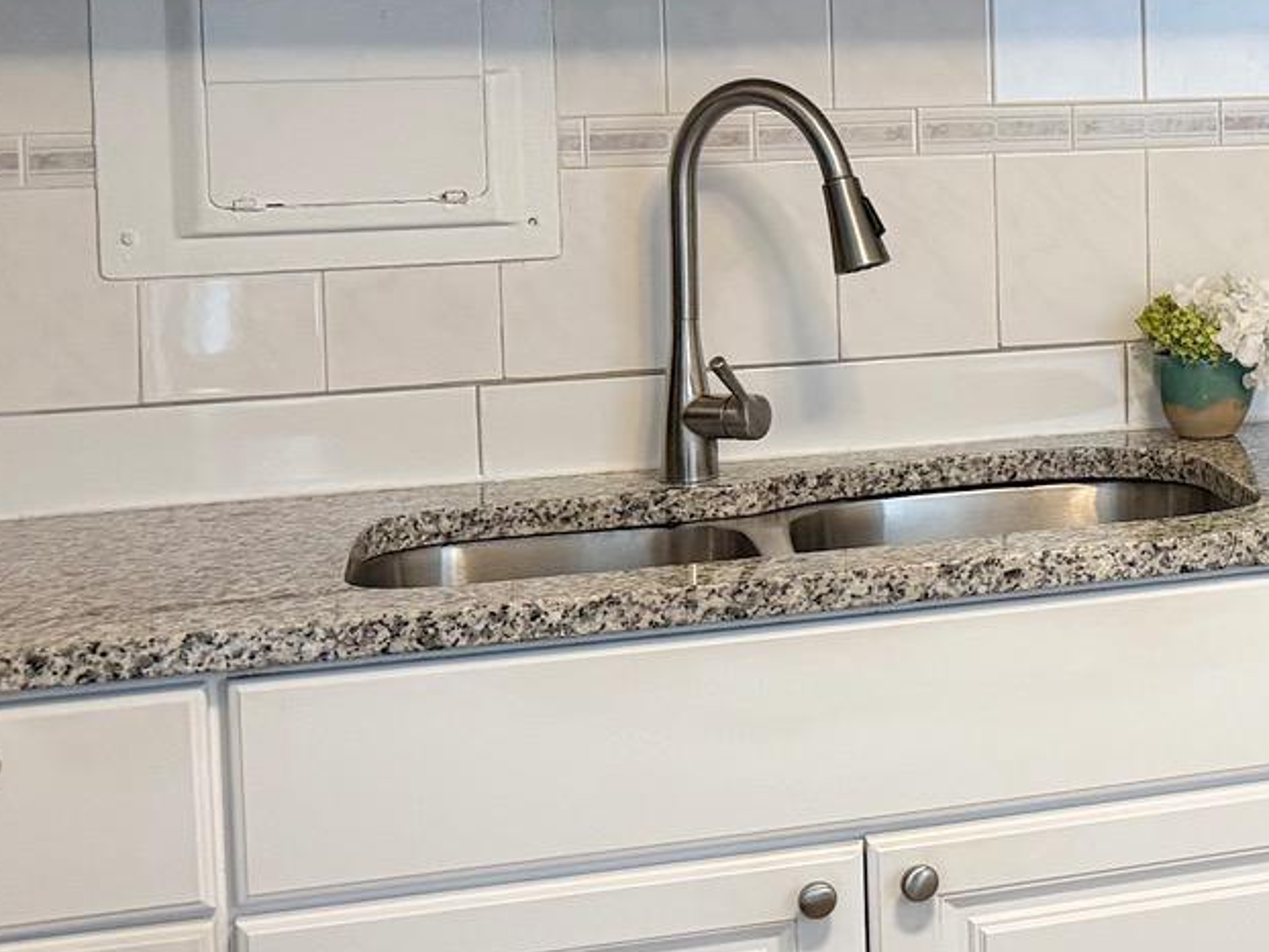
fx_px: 2897
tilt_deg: -3.1
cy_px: 108
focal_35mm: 79
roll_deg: +0.9
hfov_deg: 21.6
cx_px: 1781
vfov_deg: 18.4
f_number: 1.78
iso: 250
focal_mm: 6.76
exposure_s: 1/60
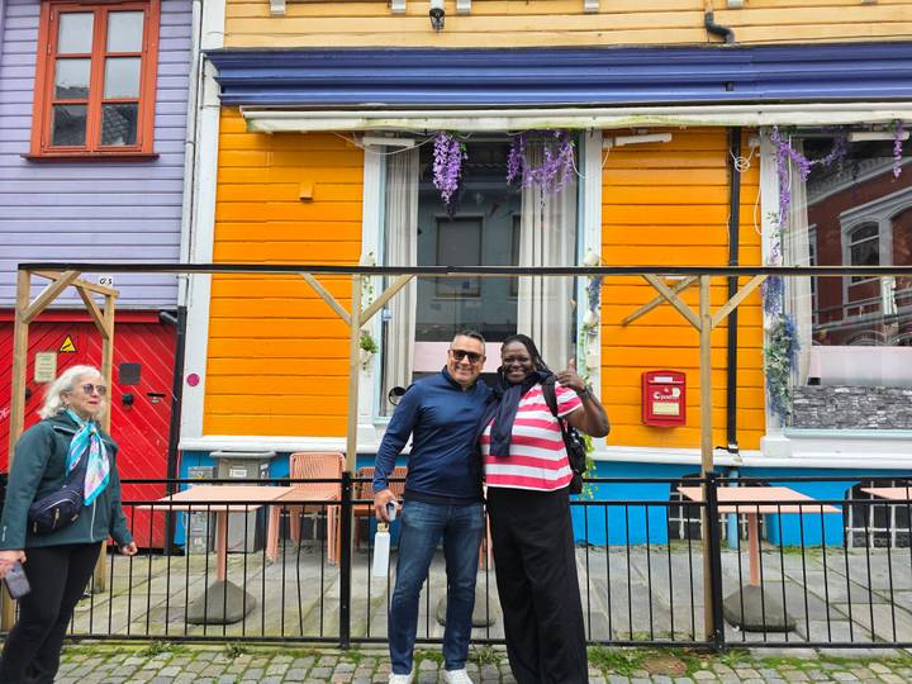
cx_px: 456
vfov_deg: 58.9
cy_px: 342
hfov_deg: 73.9
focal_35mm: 23
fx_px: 606
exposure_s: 1/180
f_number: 1.7
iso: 64
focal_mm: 6.3
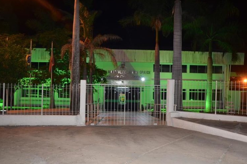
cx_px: 126
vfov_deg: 40.5
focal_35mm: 33
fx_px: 223
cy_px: 82
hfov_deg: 57.9
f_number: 5
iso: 800
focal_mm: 21
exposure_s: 1/60
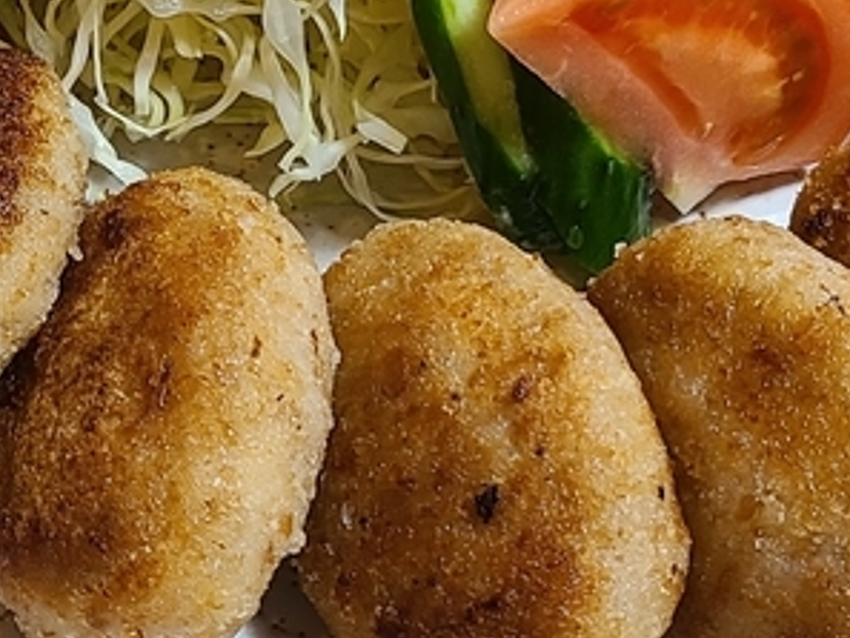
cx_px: 329
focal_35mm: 105
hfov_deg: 18.7
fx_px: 2579
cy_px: 192
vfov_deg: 14.1
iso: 200
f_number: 1.8
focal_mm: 5.4
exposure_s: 1/39
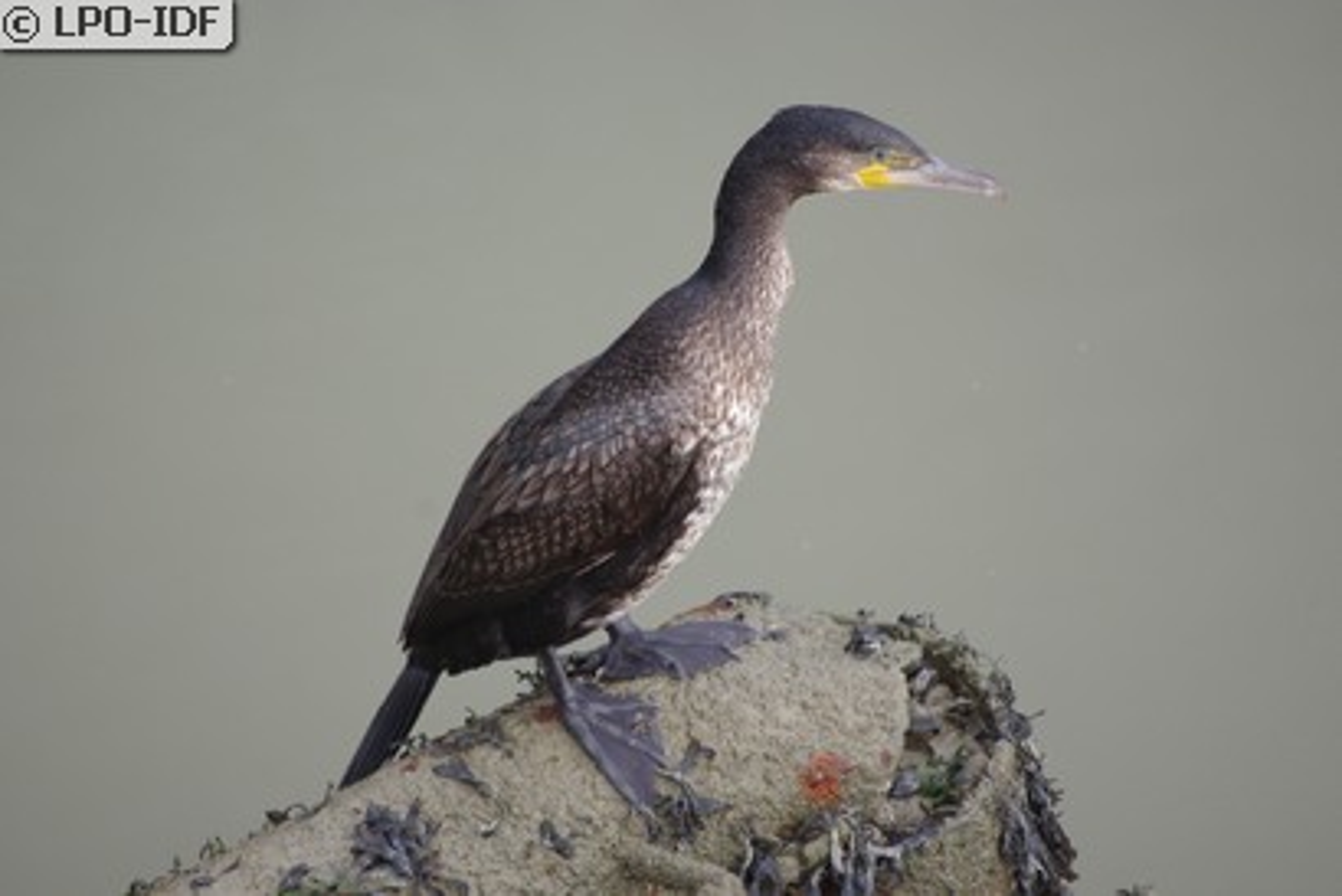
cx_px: 671
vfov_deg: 3.8
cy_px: 448
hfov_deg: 5.7
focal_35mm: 360
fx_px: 13429
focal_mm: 240
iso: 200
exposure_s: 1/350
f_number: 5.6
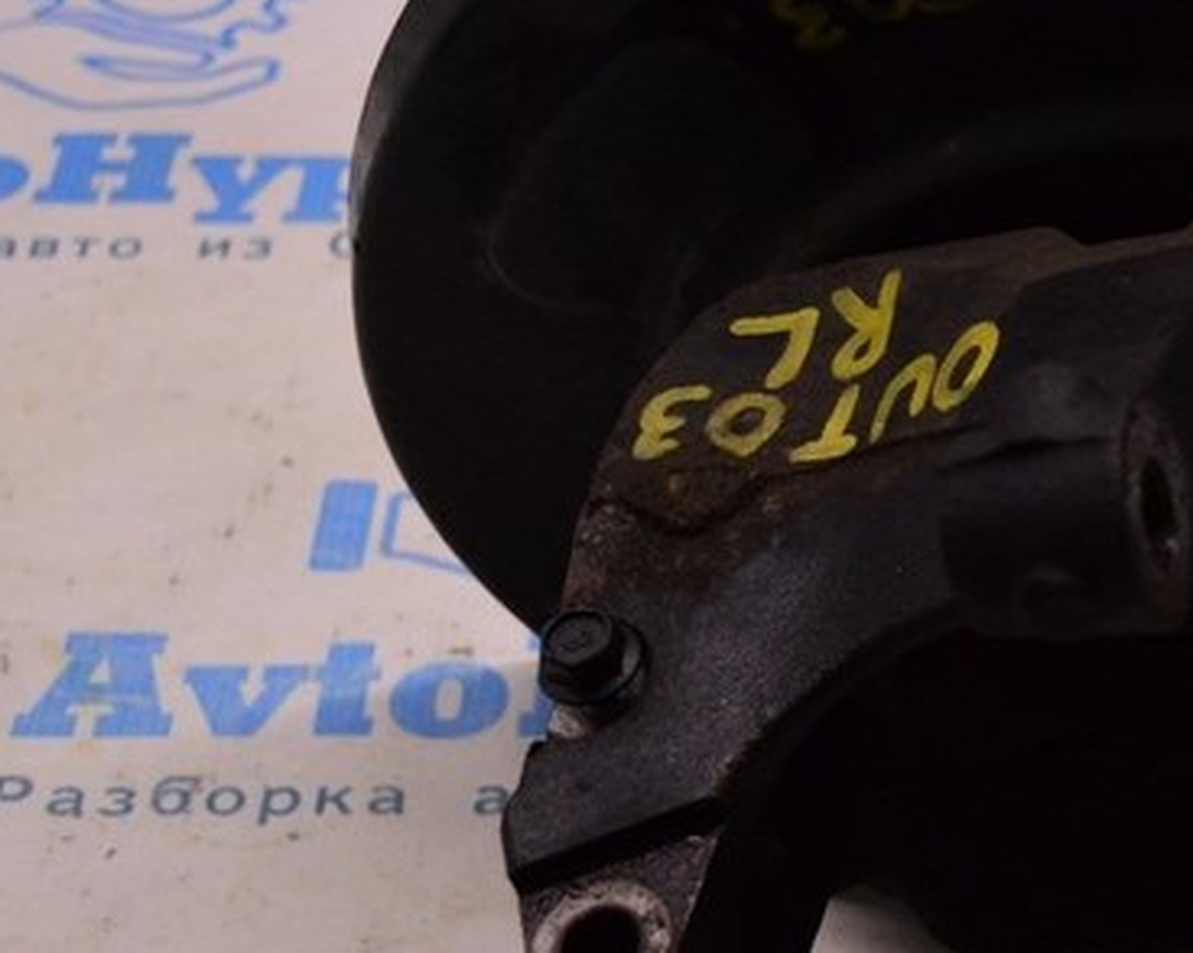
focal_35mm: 110
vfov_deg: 14.0
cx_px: 1131
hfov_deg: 17.2
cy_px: 486
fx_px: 3881
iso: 1600
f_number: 4.2
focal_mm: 28
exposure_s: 1/400
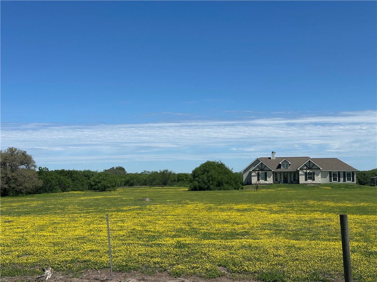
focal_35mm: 48
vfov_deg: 30.3
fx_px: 523
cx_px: 188
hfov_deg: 39.7
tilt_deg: +6.0
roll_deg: +0.6
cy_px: 141
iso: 64
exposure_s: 1/6623
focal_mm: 6.86
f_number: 1.78
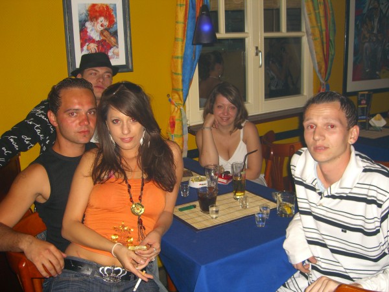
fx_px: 427
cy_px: 146
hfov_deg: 49.0
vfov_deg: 37.7
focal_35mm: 38
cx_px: 194
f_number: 2.8
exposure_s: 1/60
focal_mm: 7.9
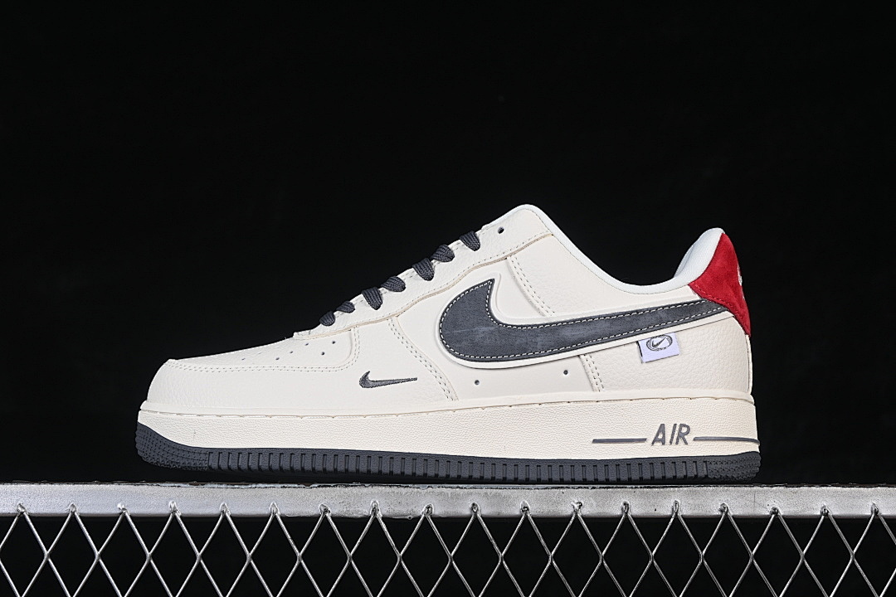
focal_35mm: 75
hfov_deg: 27.0
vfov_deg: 18.2
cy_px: 298
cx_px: 448
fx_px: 1867
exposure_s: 1/80
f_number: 8
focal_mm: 50
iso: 160
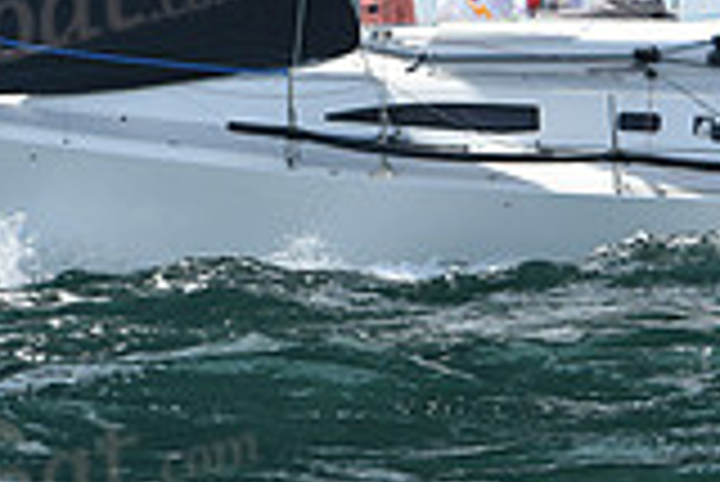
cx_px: 495
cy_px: 214
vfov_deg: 3.0
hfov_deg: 4.5
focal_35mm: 453
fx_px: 9068
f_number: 9
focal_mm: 125
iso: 320
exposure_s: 1/800
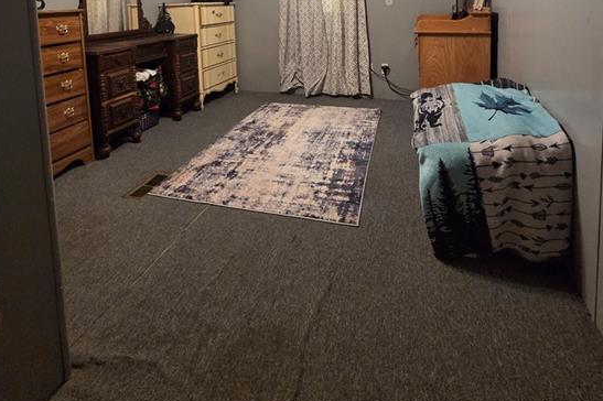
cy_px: 29
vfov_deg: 54.7
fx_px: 318
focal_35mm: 19
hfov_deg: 86.9
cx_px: 303
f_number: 2.2
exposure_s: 1/60
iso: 640
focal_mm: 2.2
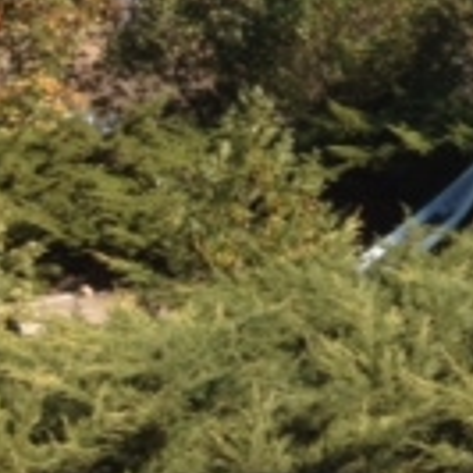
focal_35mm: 149
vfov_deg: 11.3
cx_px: 729
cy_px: -238
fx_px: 2303
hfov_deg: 11.2
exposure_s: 1/1104
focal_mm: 4.28
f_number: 2.4
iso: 50
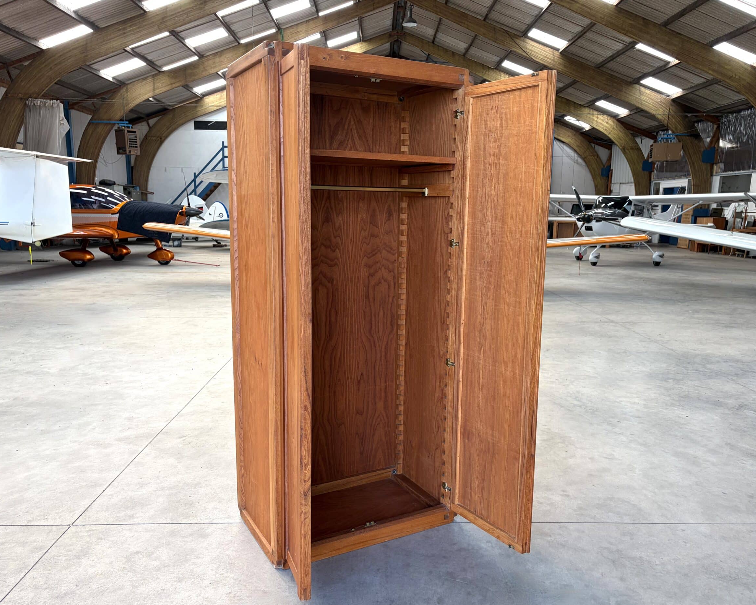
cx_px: 398
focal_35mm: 28
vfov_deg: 51.5
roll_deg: -0.3
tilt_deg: -9.2
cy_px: 312
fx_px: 626
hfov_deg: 62.2
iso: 50
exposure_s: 1/167
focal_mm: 5.96
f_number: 1.6
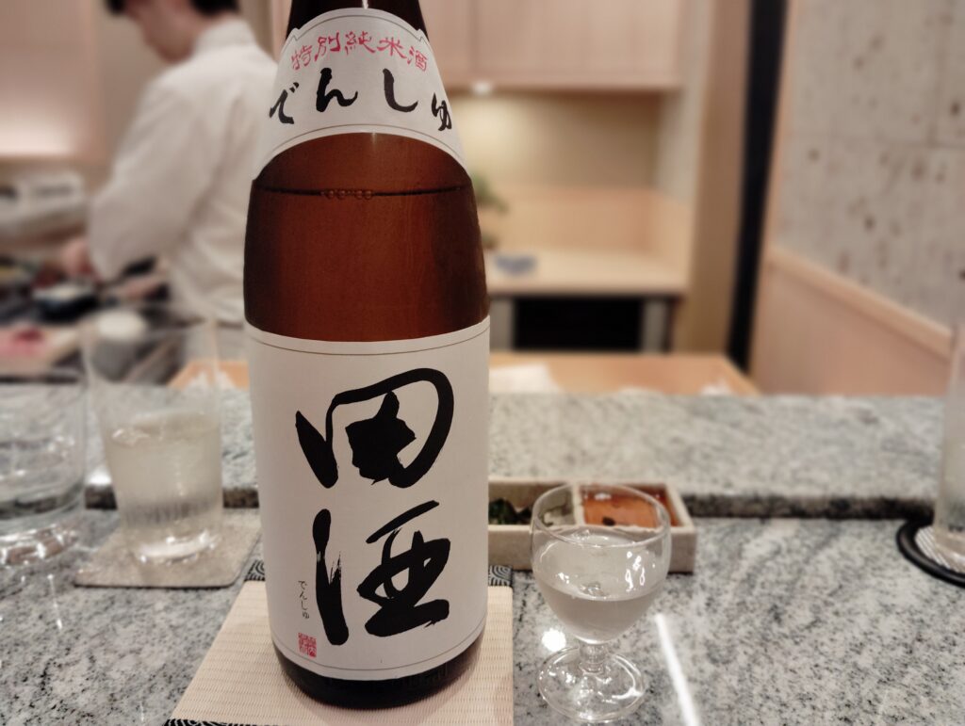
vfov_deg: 49.9
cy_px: 363
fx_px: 782
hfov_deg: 63.4
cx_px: 482
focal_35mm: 28
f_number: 1.8
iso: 167
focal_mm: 4.22
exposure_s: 1/33.3
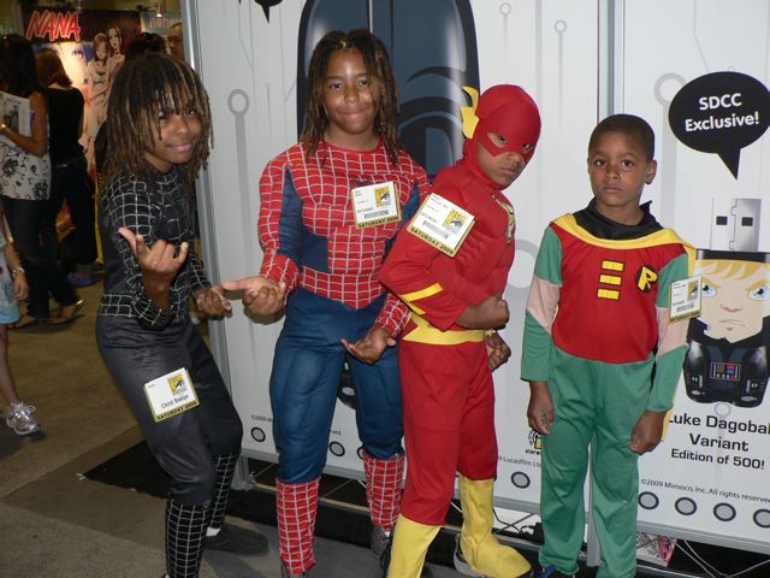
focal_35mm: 36
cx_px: 385
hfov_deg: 51.4
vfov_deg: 39.7
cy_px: 289
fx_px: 801
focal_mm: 6
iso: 150
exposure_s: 1/60
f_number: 2.8
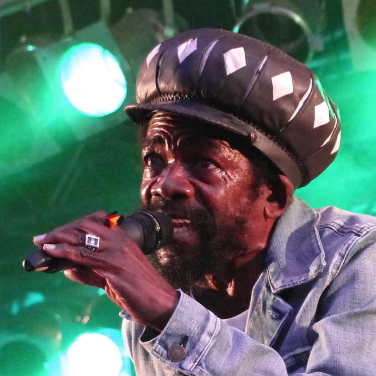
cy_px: 238
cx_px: 188
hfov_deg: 10.4
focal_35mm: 168
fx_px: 2065
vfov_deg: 10.4
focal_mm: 25.6
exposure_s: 1/60
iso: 1000
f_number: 2.8
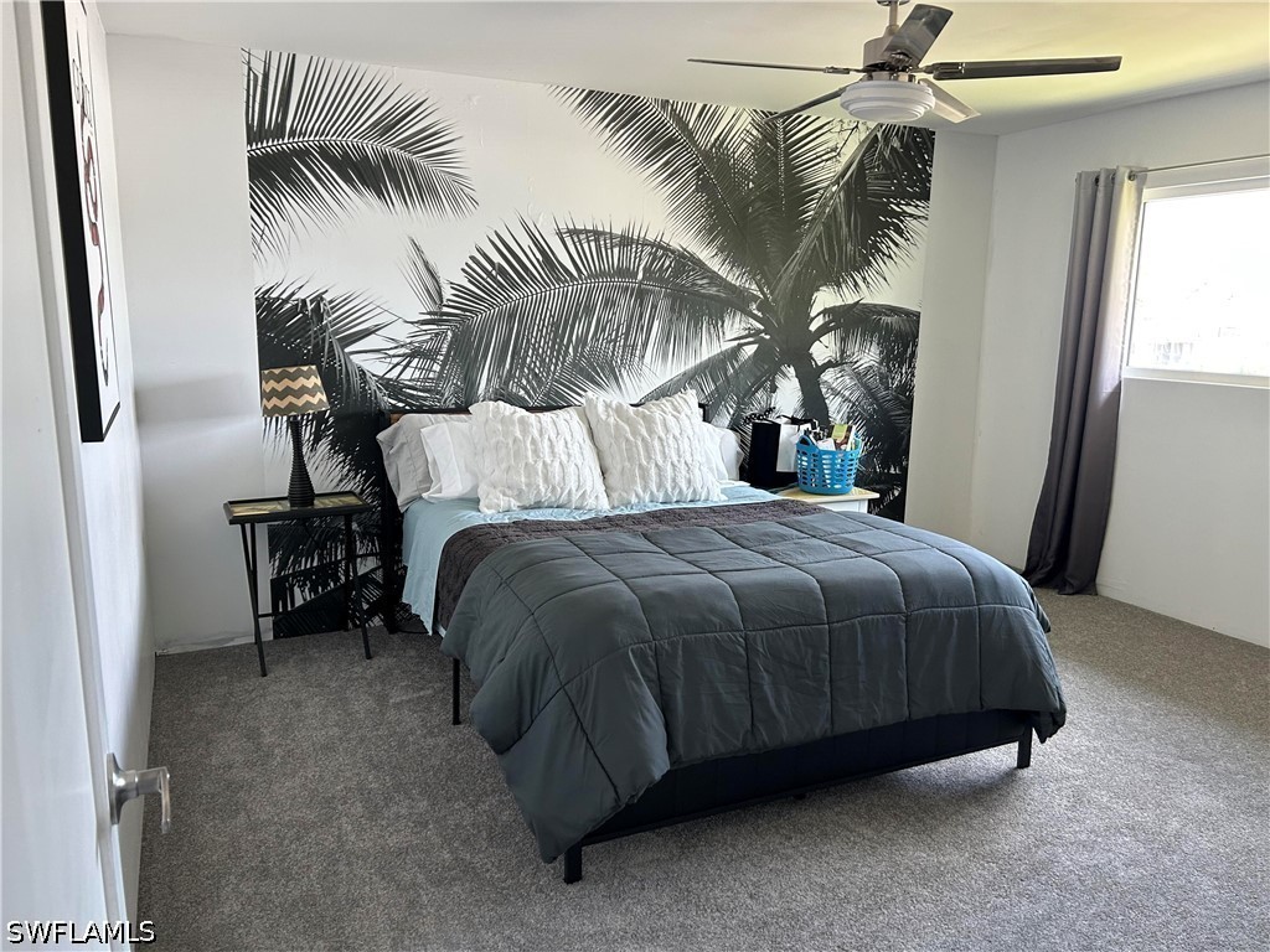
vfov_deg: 53.1
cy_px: 476
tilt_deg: -9.7
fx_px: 954
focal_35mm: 26
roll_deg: -0.7
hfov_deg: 67.3
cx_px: 635
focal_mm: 5.7
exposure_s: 1/97
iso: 125
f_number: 1.5
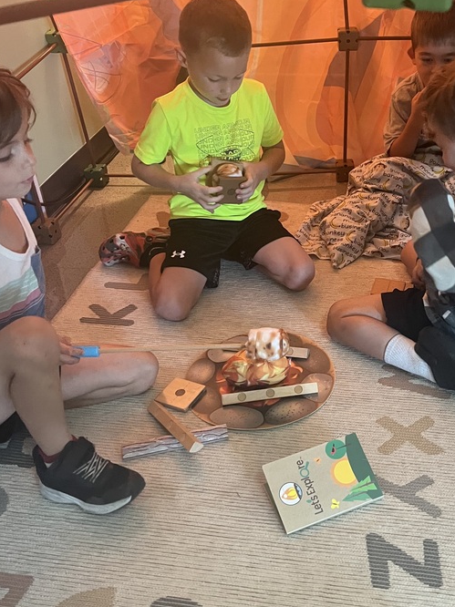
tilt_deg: -33.6
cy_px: 303
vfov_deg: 46.8
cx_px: 342
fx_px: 701
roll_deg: +1.2
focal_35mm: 40
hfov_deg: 35.1
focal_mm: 5.1
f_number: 1.6
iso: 500
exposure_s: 1/48
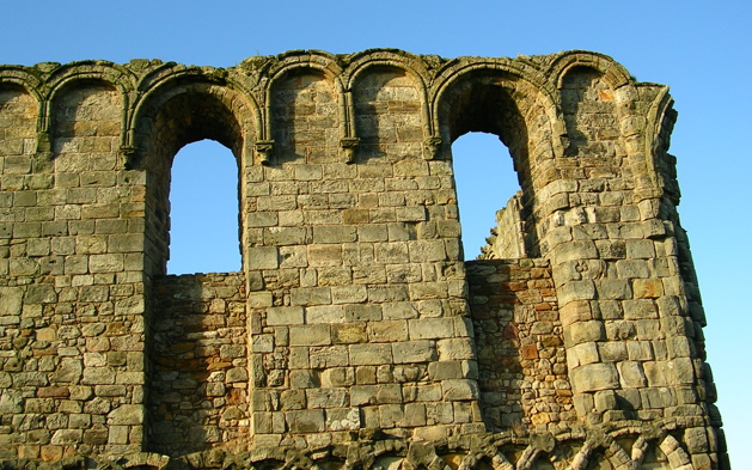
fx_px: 840
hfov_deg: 48.2
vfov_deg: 31.2
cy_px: 207
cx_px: 380
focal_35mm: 41
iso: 50
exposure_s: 1/432
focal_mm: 5.8
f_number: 2.8
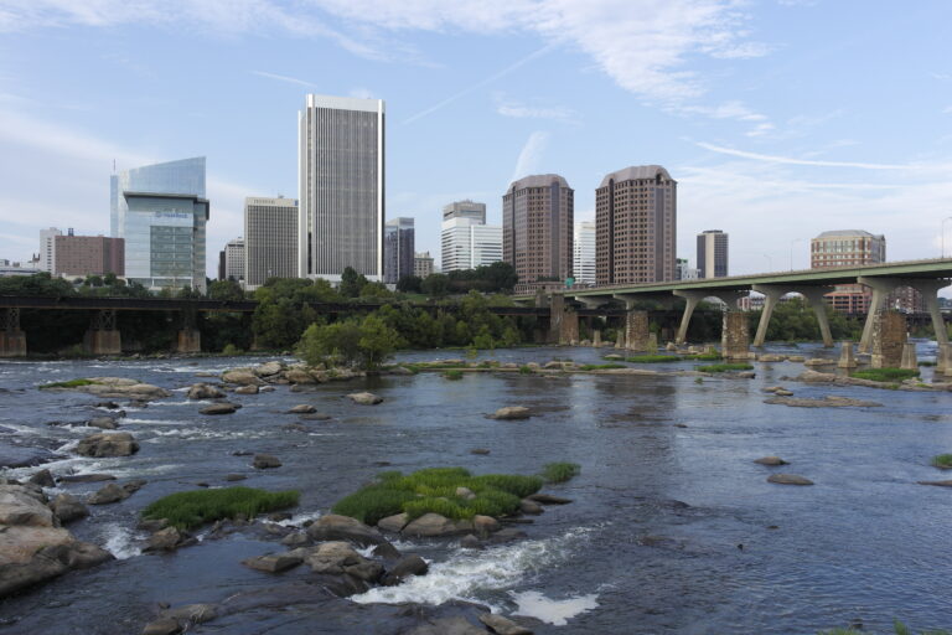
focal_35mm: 30
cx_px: 476
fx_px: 793
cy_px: 318
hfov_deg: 61.9
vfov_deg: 43.6
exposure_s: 1/200
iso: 100
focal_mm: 20
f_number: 5.6
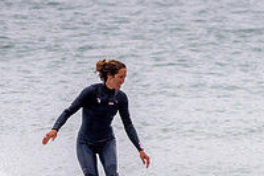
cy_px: 196
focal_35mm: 1779
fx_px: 13035
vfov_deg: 0.8
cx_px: 162
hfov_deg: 1.2
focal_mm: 500
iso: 720
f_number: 5.6
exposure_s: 1/1000
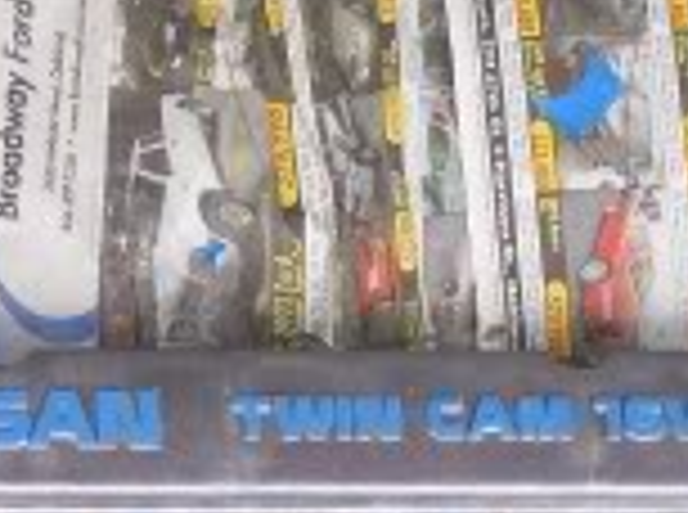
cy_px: 630
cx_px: 261
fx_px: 4263
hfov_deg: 9.2
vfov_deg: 6.8
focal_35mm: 215
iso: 125
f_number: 4.1
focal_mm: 13.5
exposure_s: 1/90
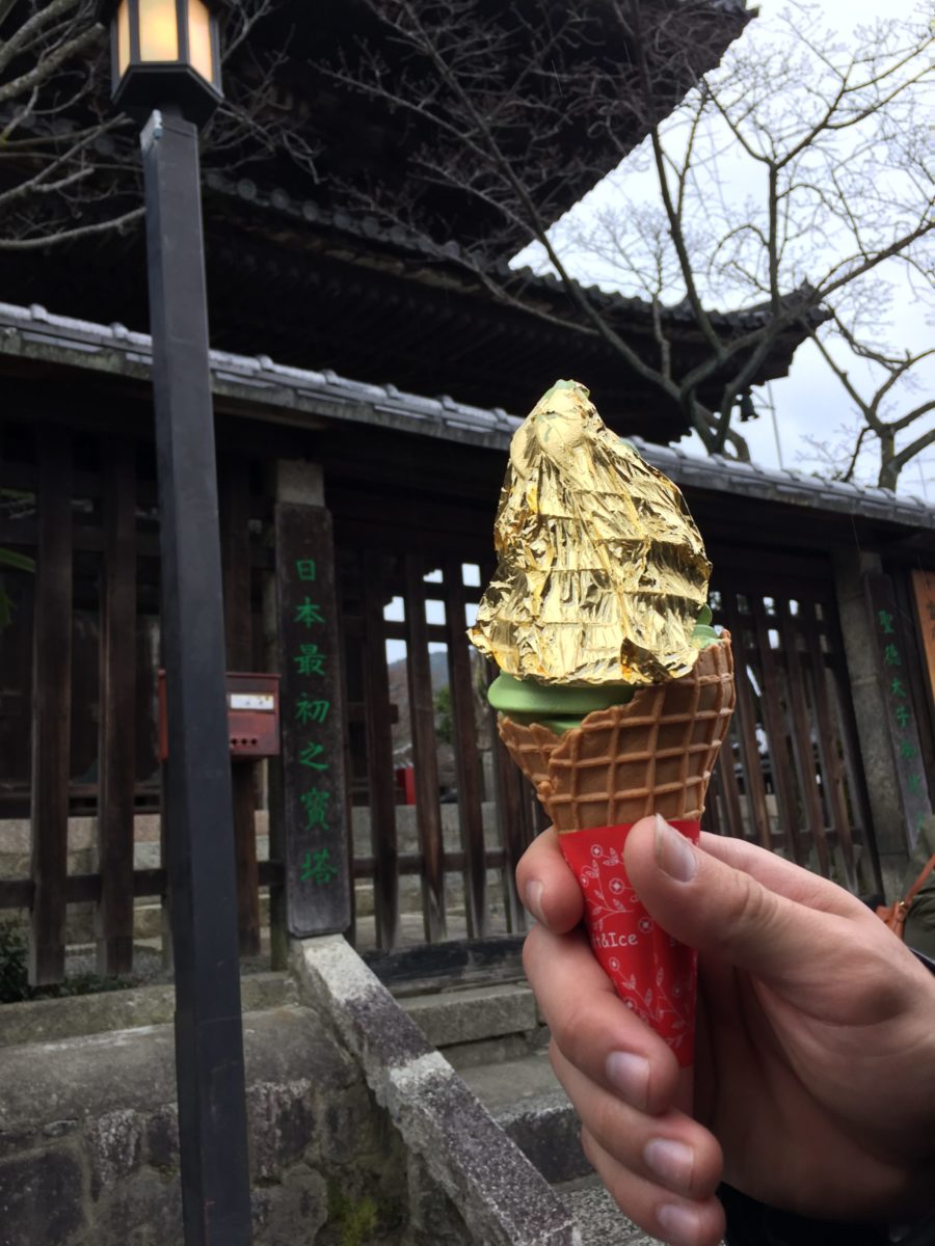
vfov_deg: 61.7
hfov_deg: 48.2
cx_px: 468
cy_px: 623
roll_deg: +4.8
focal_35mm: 29
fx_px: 1044
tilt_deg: +13.5
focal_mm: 4.15
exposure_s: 1/120
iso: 32
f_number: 2.2
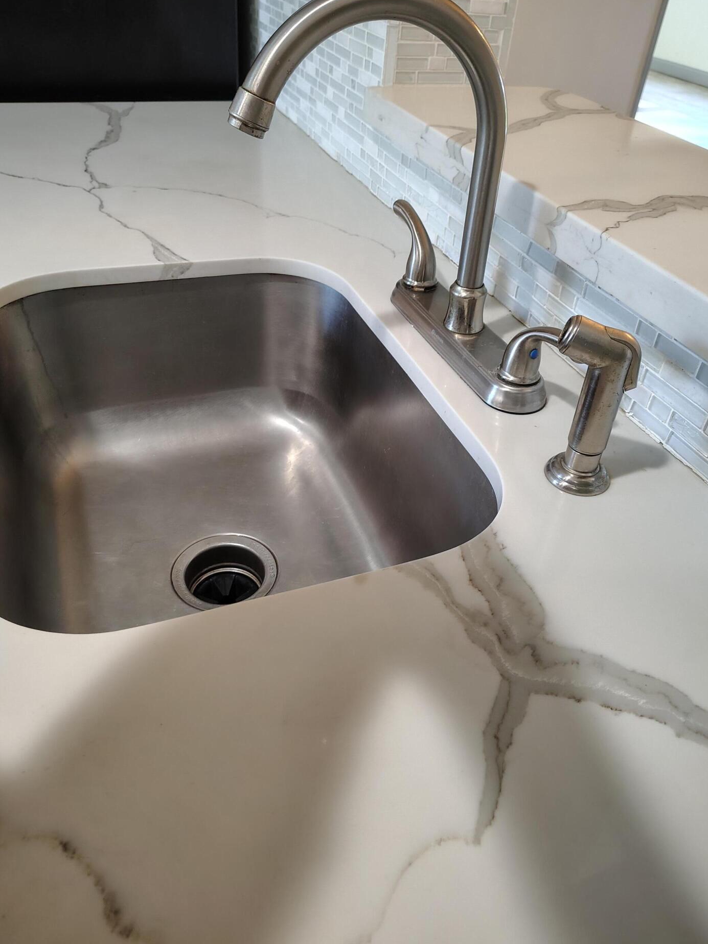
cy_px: 465
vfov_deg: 67.3
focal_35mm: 26
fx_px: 709
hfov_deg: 53.1
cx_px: 367
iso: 888
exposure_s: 1/120
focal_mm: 5.56
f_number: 1.8
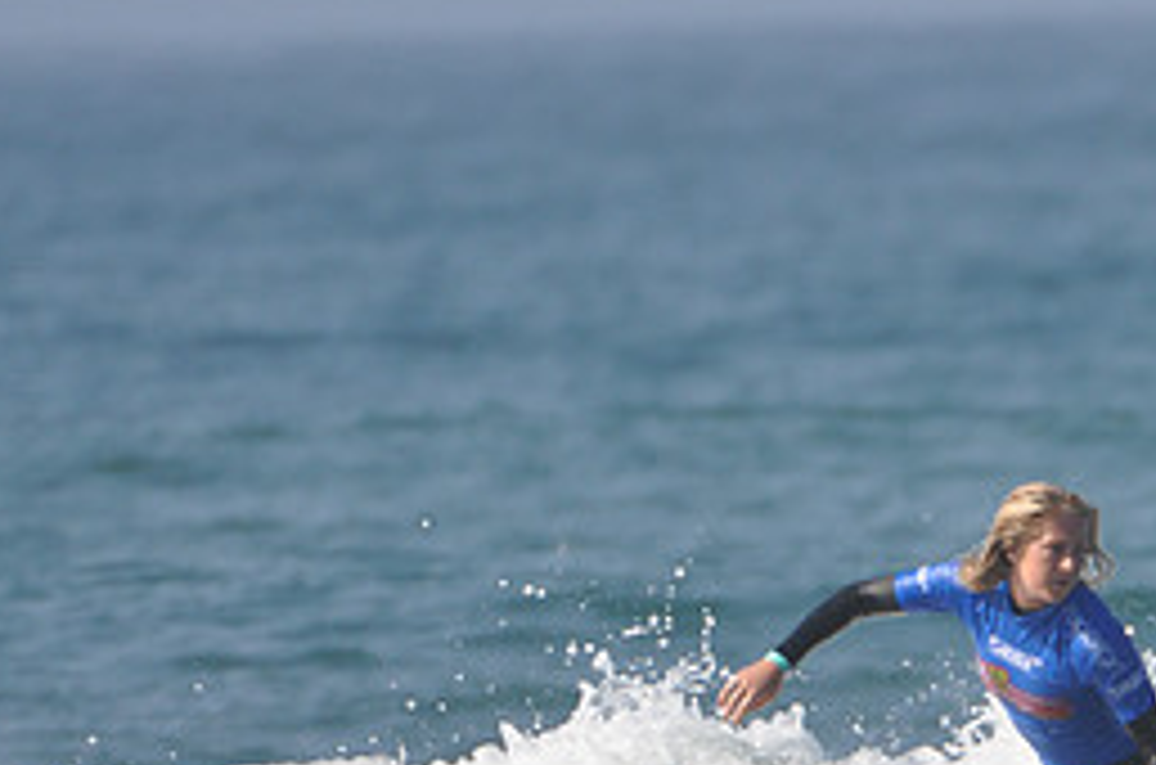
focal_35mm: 1865
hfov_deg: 1.1
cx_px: 1134
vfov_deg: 0.7
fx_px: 59740
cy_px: 655
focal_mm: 550
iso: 400
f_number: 6.3
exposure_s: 1/1600
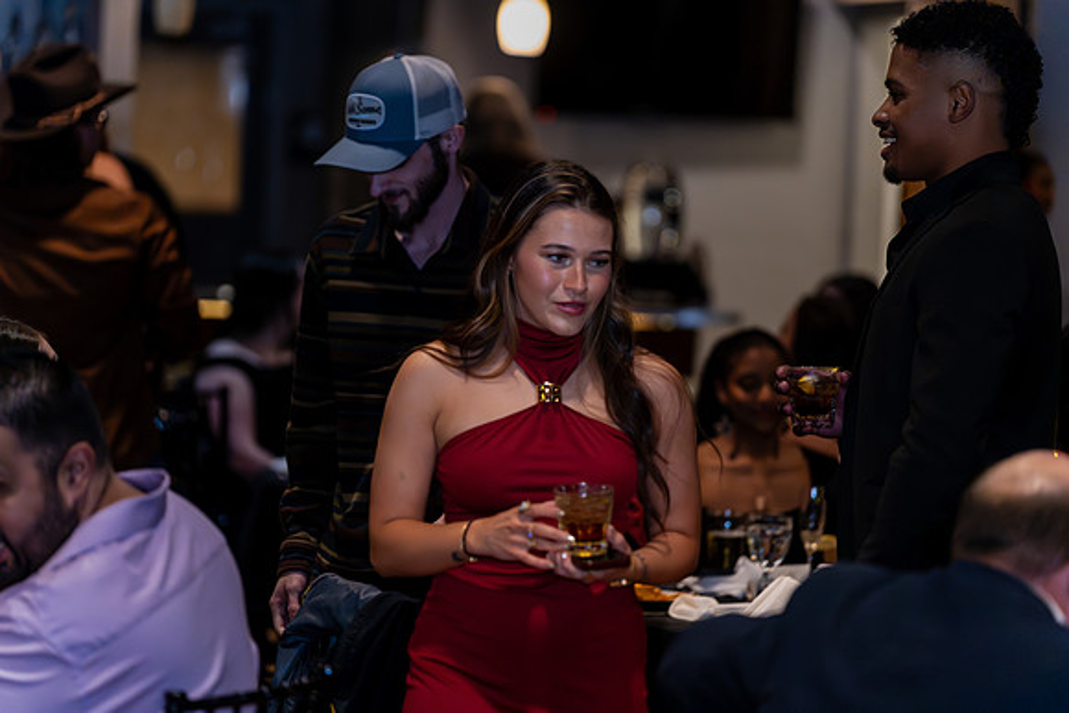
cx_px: 534
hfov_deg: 13.7
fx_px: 4455
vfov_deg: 9.2
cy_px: 356
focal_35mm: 150
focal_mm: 150
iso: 6400
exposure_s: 1/400
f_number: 2.8
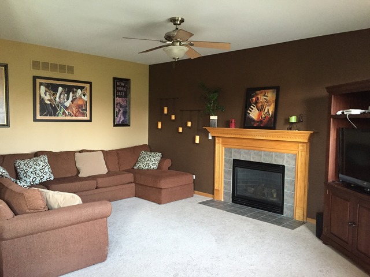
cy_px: 138
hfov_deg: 61.7
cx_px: 185
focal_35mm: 29
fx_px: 310
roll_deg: -1.0
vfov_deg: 48.2
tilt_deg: -2.5
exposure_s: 1/30
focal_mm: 4.15
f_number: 2.2
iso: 250
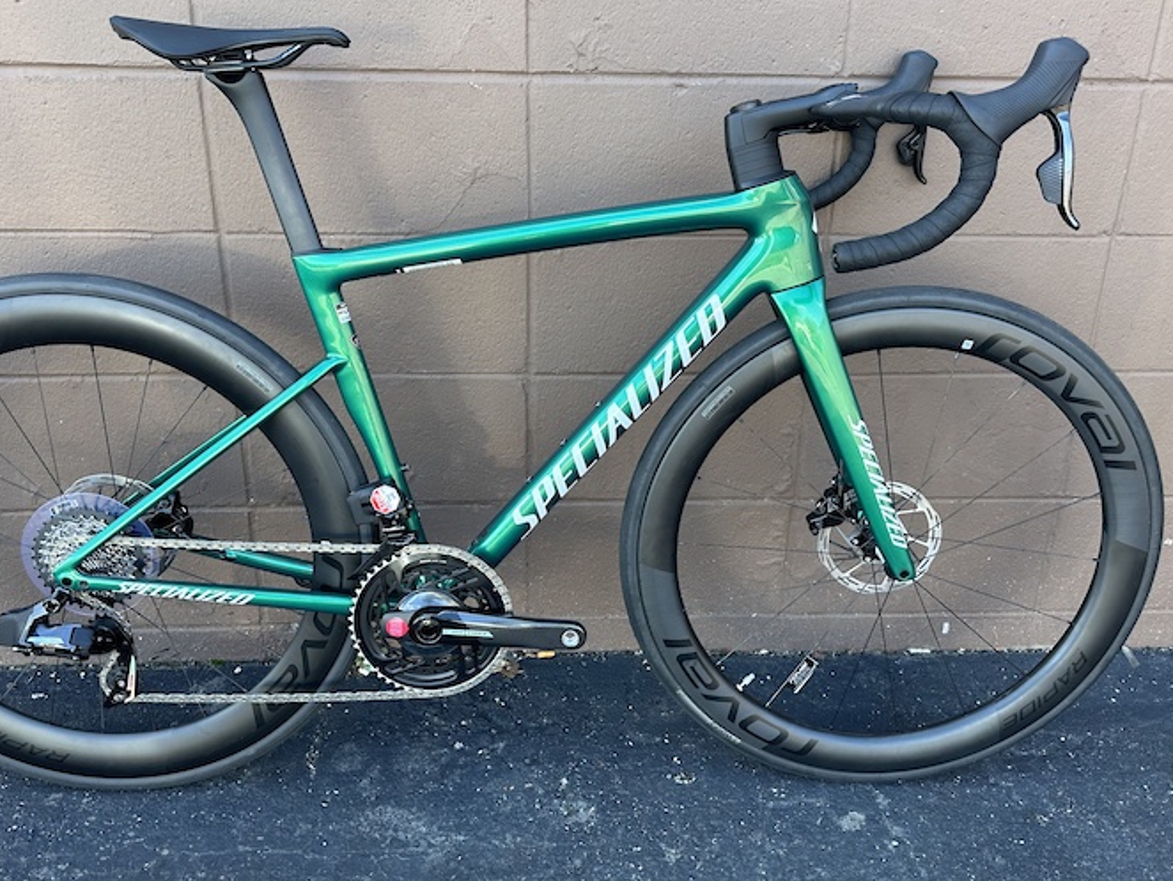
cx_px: 578
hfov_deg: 61.6
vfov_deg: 48.2
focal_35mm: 29
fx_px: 983
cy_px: 402
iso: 64
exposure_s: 1/134
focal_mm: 6.86
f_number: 1.78
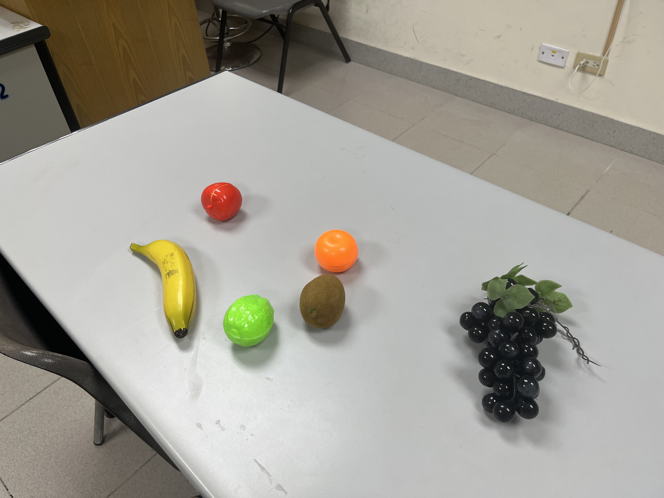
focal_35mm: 26
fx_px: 499
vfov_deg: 53.1
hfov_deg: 67.3
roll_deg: +4.0
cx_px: 332
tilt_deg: -43.7
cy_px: 249
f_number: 1.6
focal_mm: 5.1
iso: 80
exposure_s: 1/120
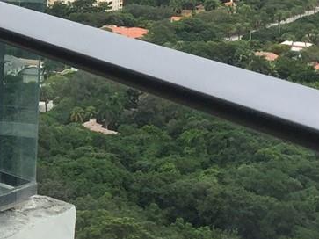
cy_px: 20
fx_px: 1179
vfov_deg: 11.5
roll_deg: -1.5
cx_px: -204
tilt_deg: -8.5
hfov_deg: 14.1
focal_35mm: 128
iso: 32
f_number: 2.2
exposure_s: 1/520
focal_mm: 4.15
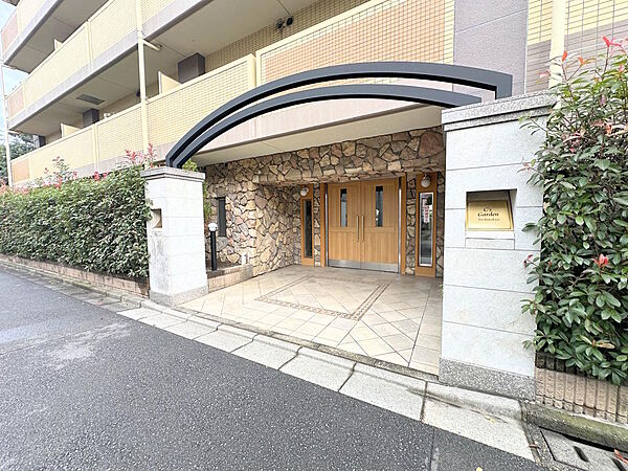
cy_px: 236
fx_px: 254
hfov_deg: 102.1
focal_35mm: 14
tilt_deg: -3.3
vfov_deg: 85.7
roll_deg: -0.3
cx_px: 314
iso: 40
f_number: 2.2
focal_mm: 2.22
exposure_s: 1/197
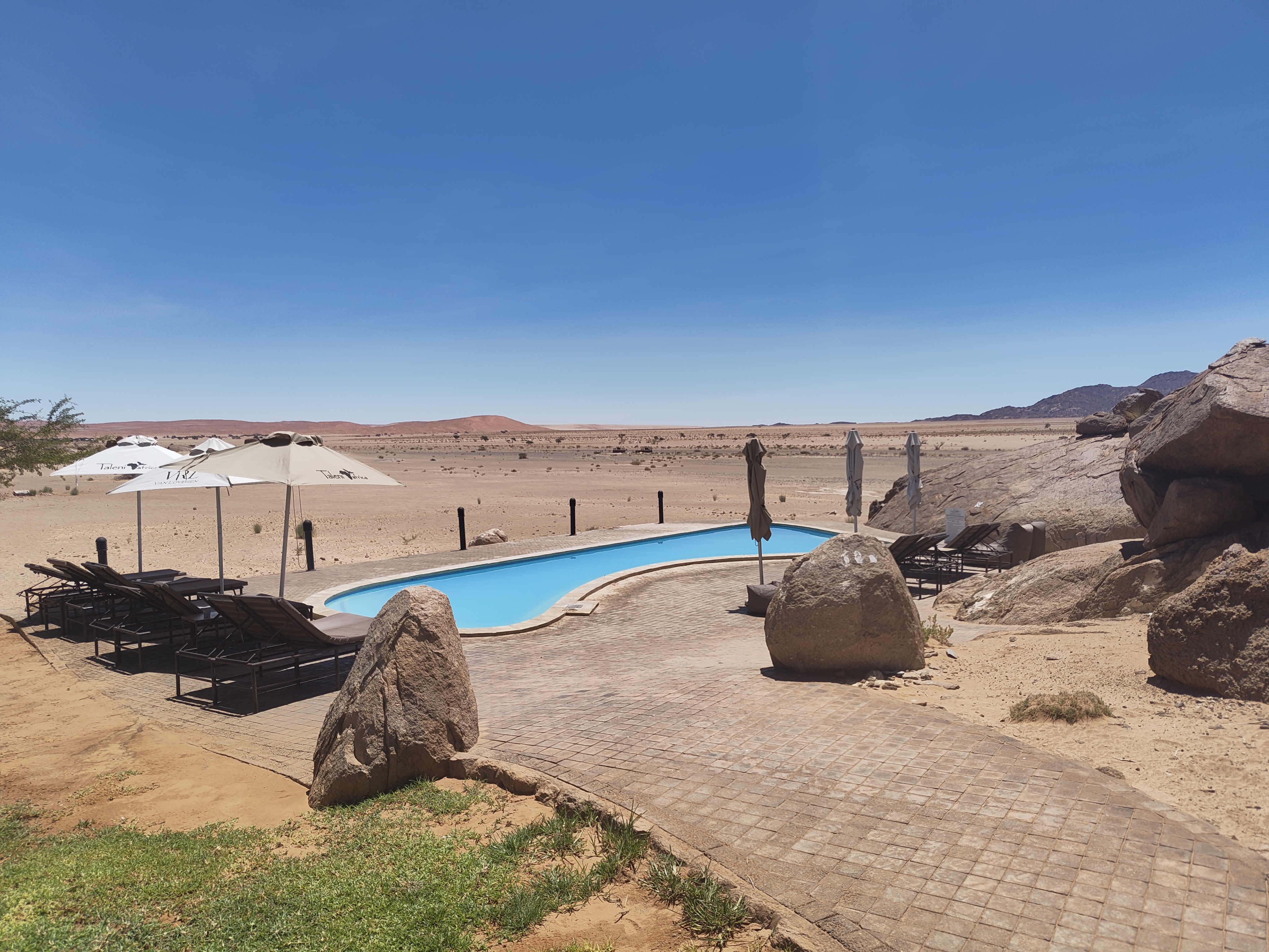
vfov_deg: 56.8
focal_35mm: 24
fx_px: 880
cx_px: 634
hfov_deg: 71.6
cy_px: 476
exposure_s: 1/1263
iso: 50
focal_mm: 5.56
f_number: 1.88
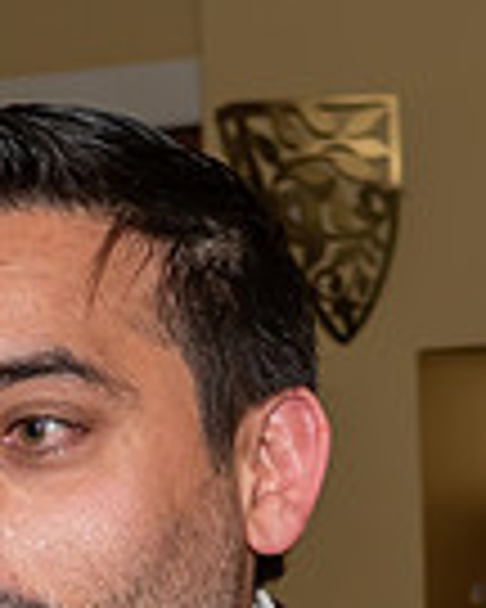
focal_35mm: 417
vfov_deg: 4.6
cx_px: -172
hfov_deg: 3.7
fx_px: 7498
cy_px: 853
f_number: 6.3
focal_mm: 48
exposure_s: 1/250
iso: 500
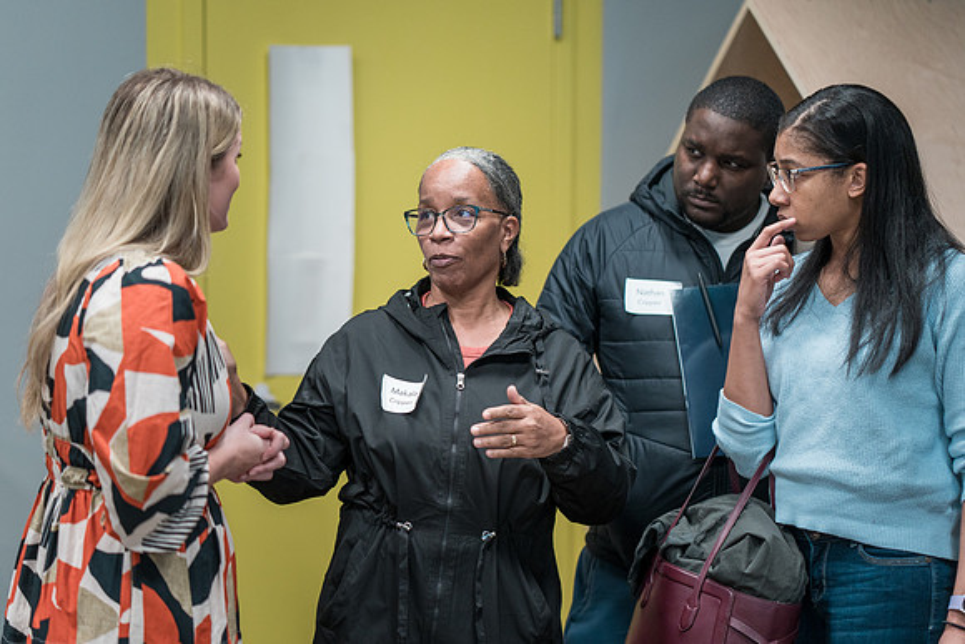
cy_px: 313
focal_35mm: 88
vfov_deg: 15.5
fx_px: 2370
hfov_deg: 23.0
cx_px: 471
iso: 1600
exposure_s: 1/200
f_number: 2
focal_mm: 85
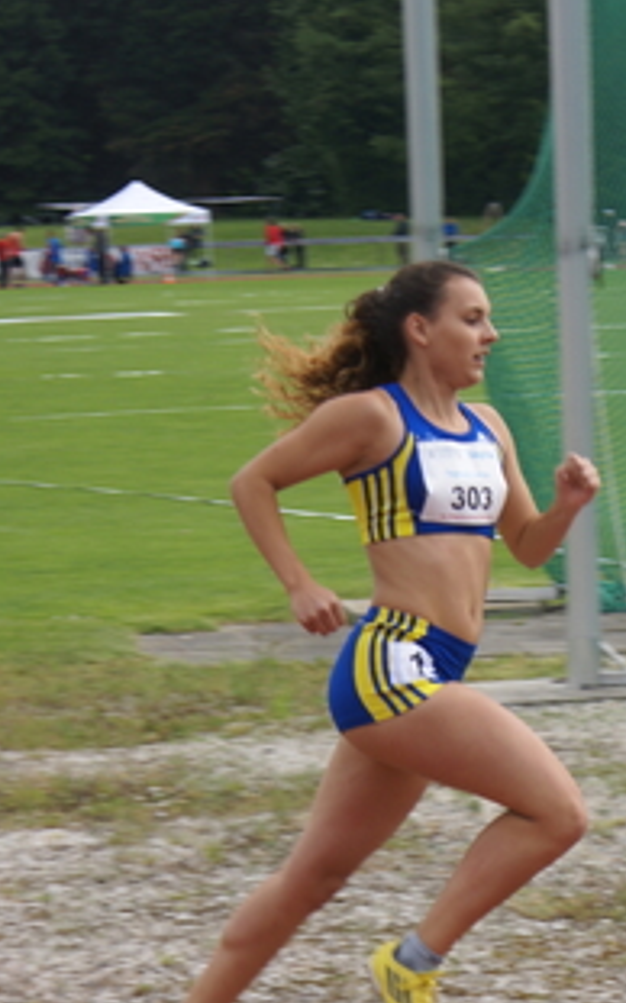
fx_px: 5084
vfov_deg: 11.2
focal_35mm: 186
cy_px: 780
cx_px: 531
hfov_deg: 7.0
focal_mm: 70
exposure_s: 1/320
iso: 100
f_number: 6.3
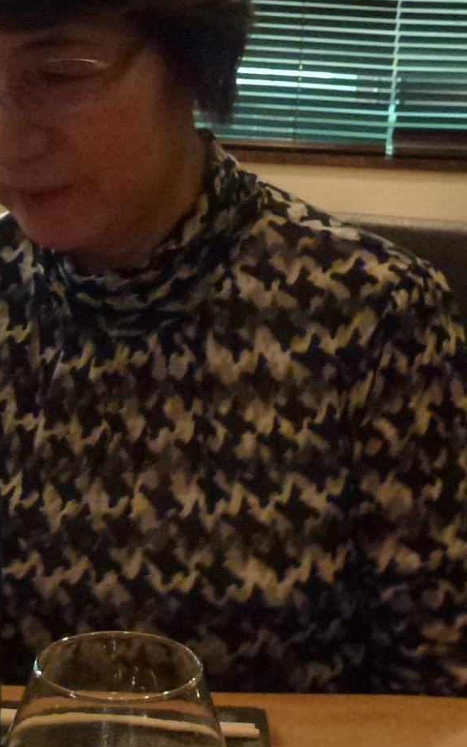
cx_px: 133
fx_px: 1426
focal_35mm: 70
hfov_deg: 18.5
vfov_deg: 29.4
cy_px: 382
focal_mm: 4.3
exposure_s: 1/5
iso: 400
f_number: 3.3
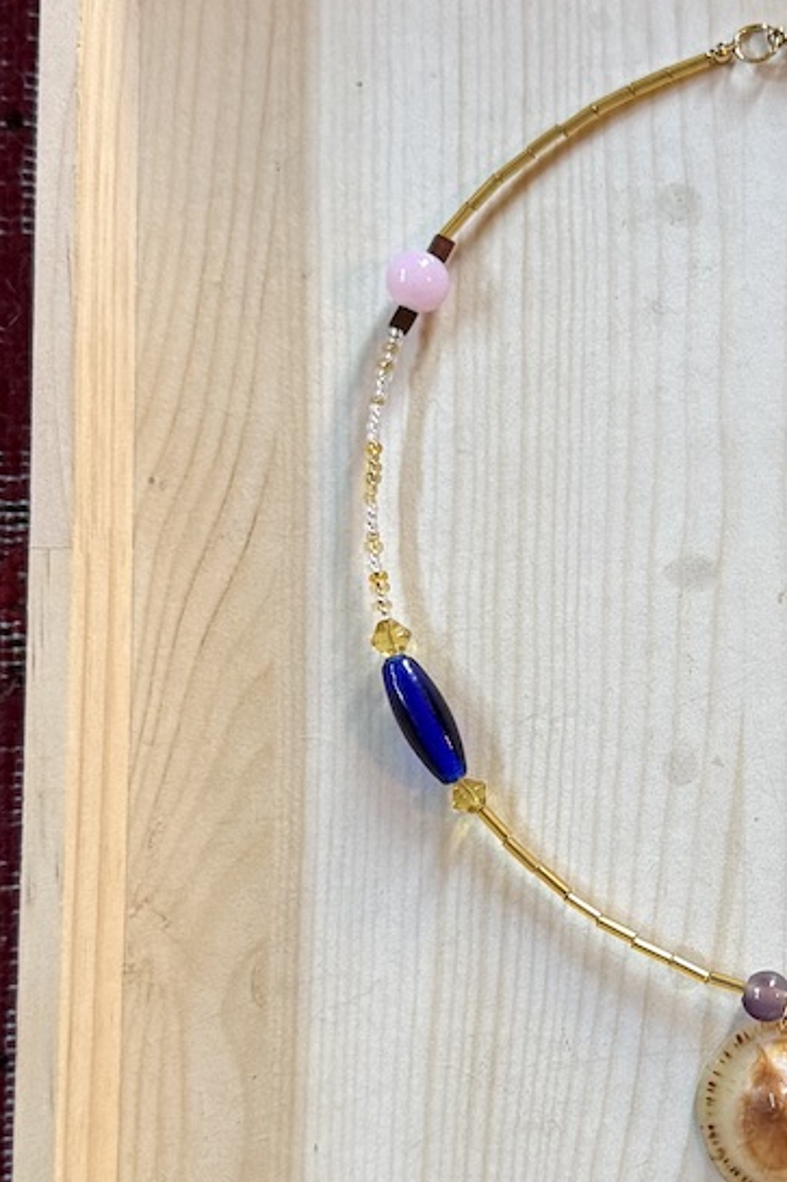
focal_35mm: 66
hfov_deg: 19.9
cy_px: 696
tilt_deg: -87.1
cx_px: 817
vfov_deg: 30.5
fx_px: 2165
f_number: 1.78
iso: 320
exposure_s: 1/60
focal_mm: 6.76
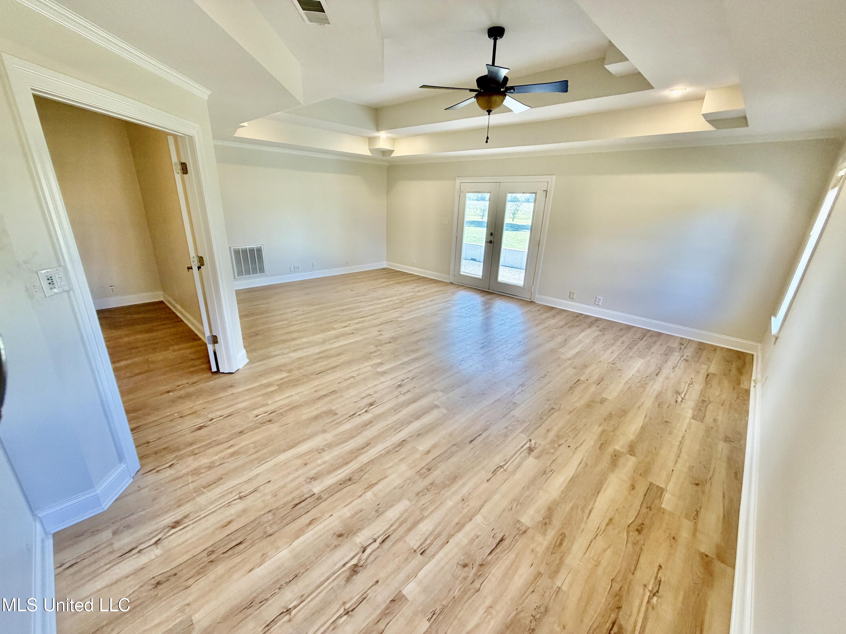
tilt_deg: -19.6
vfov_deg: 85.7
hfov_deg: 102.1
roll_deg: -1.7
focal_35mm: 14
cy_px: 317
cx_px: 423
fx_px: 342
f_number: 2.2
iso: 200
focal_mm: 2.22
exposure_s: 1/120
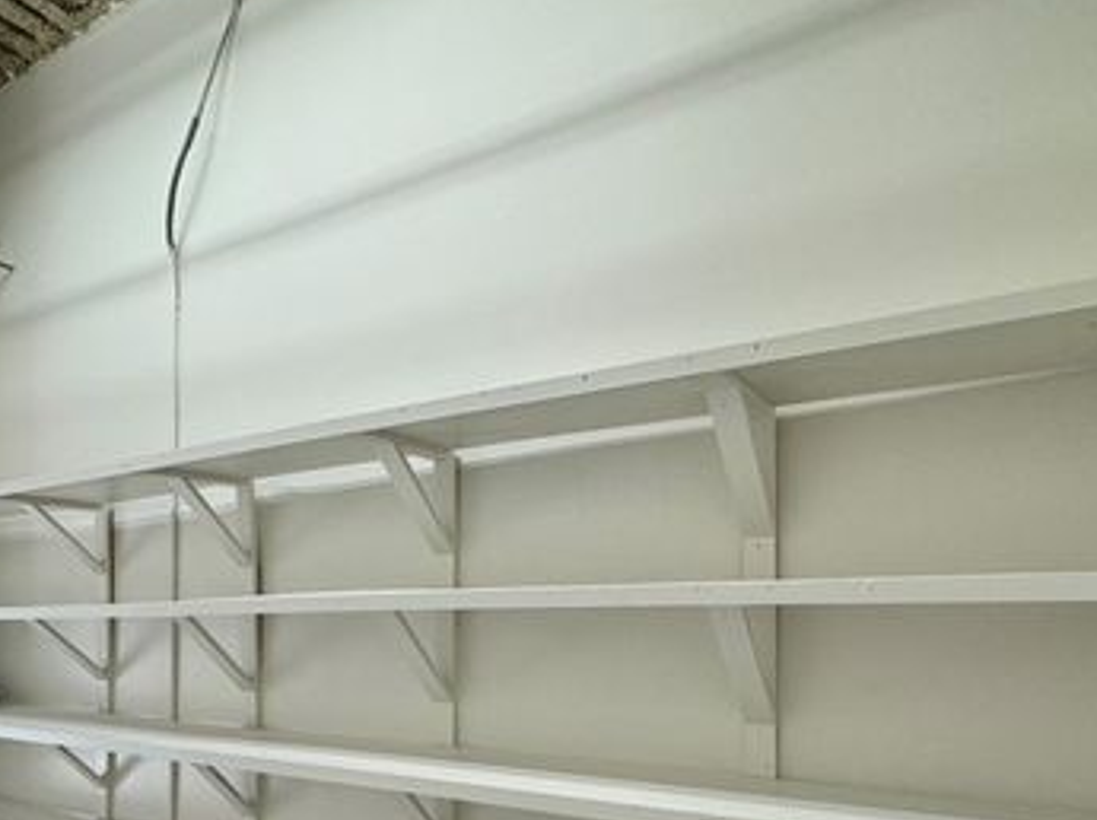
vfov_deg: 50.5
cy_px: 626
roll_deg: -0.2
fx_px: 823
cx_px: 496
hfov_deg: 67.2
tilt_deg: -0.6
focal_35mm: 26
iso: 80
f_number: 2.2
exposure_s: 1/120
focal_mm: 2.22
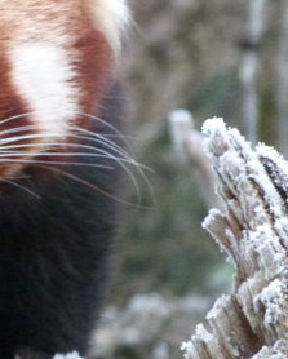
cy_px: 116
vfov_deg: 1.4
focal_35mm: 1367
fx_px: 14541
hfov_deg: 1.1
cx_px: -102
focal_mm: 108
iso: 1600
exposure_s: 1/125
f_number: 5.2
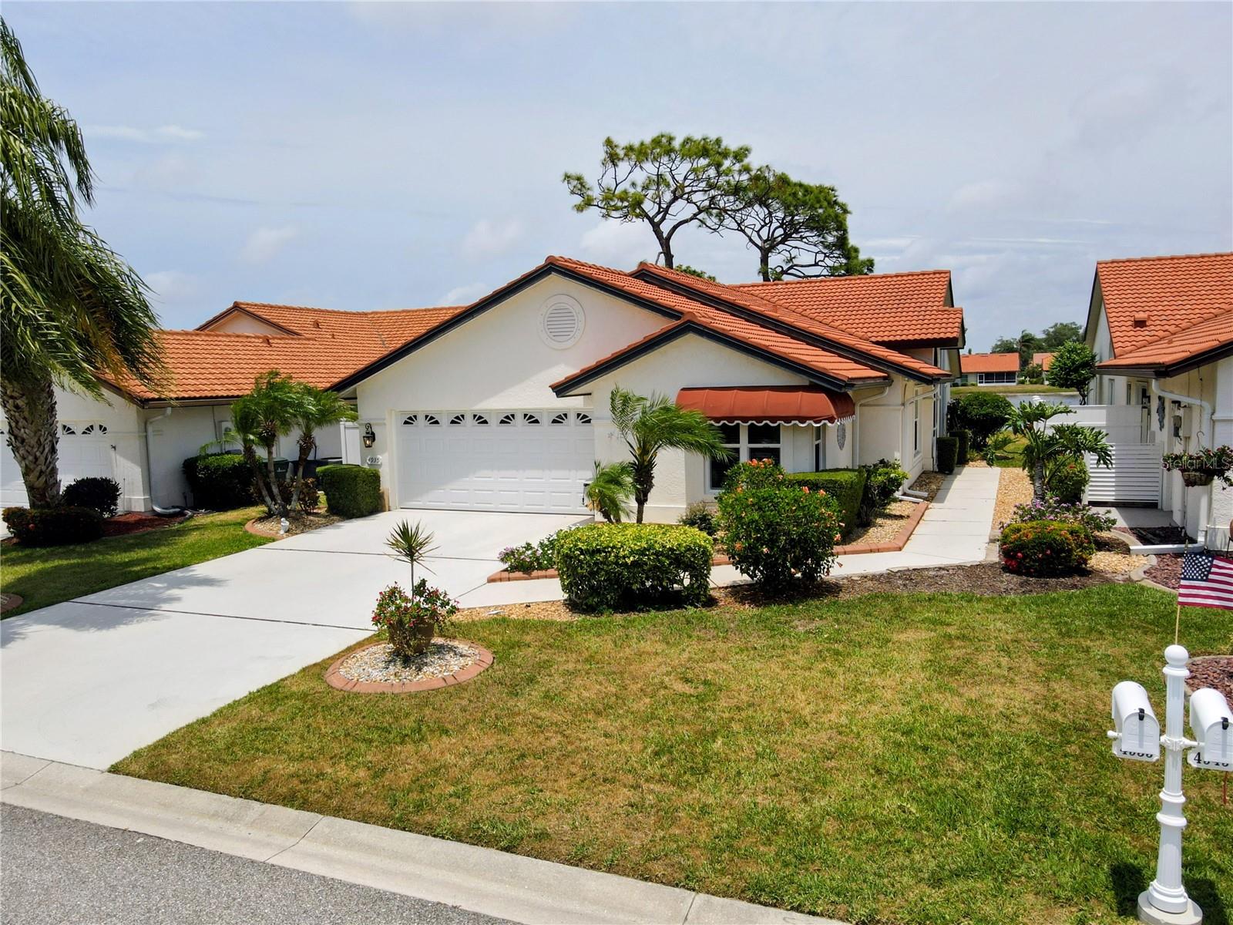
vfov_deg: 56.8
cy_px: 462
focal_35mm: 24
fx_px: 855
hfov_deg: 71.6
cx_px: 616
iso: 100
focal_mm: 4.5
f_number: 2.8
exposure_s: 1/1500
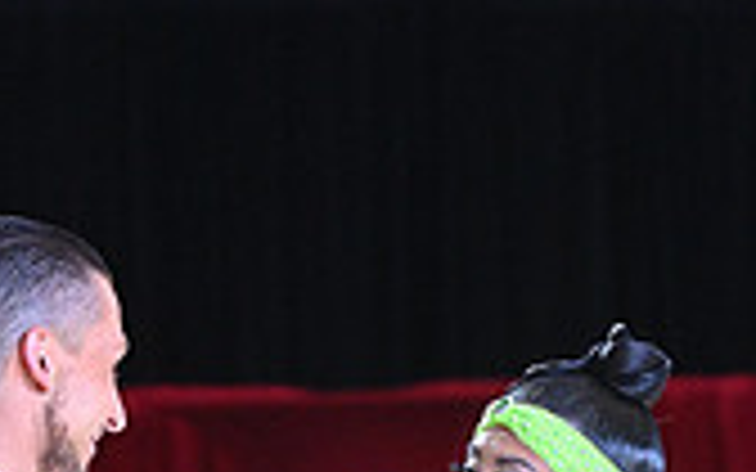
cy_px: 1083
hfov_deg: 3.5
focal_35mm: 599
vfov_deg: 2.2
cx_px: 205
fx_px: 12341
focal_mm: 170
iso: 3200
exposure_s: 1/400
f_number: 6.3
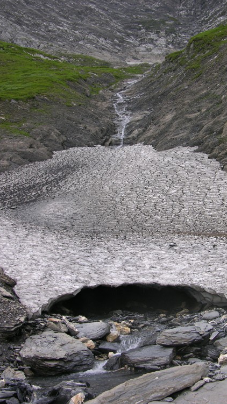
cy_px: 204
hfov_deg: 30.2
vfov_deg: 51.6
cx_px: 150
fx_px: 418
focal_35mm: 39
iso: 50
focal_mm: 8.9
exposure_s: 1/42
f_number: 3.2
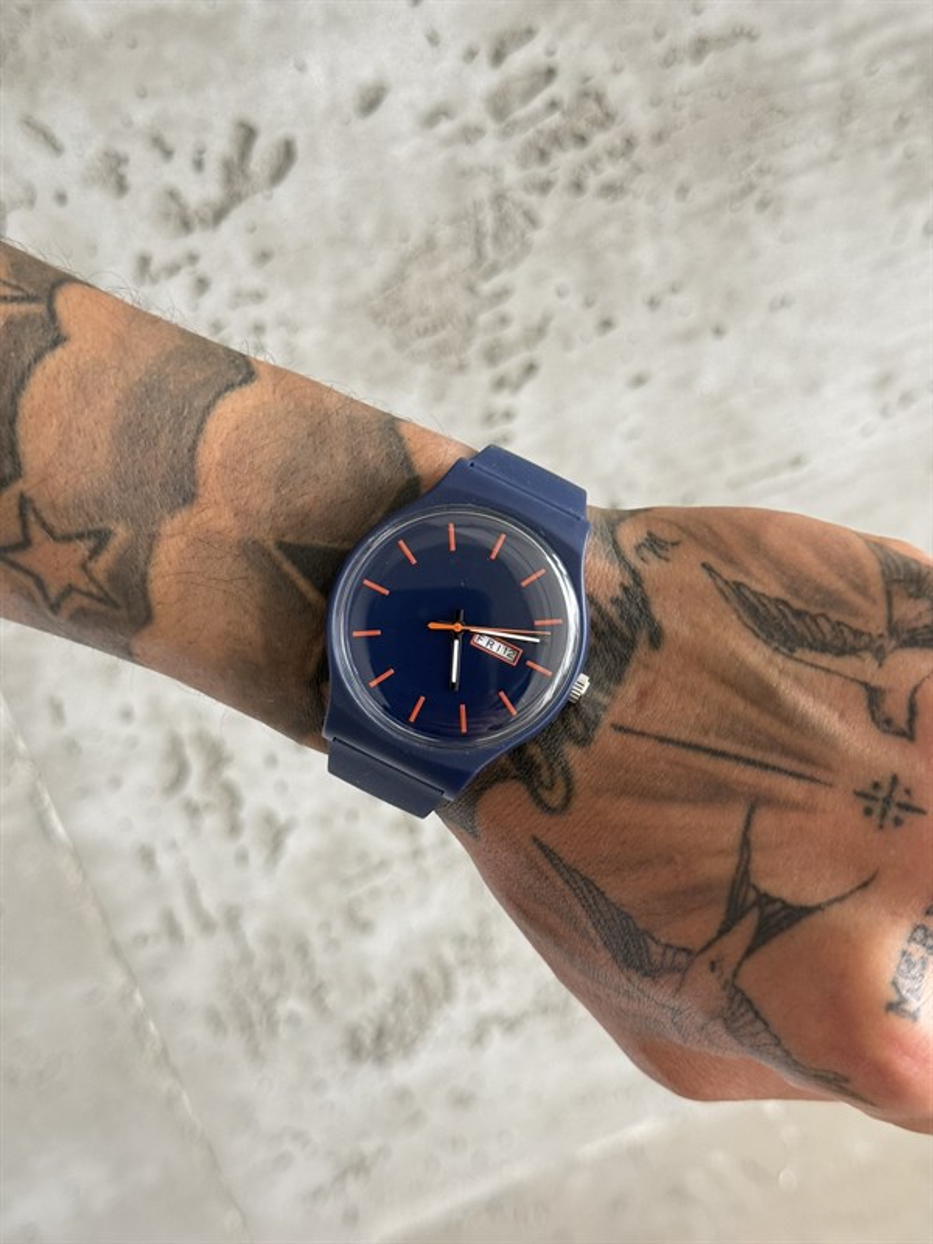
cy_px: 622
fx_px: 1725
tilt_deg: -49.0
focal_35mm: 48
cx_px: 466
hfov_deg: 30.3
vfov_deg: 39.7
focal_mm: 6.76
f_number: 1.78
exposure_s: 1/60
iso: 200
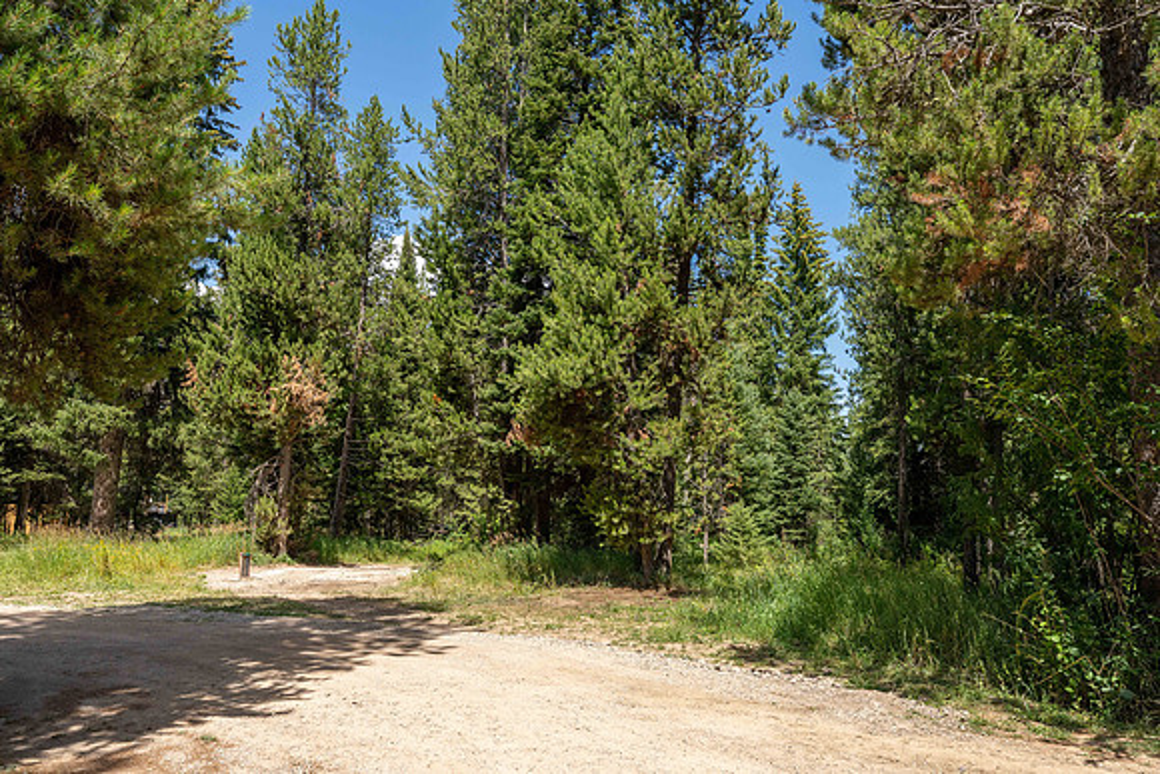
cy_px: 387
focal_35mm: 24
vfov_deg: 53.2
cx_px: 580
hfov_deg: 73.7
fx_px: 773
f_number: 8
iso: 400
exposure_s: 1/640
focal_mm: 24
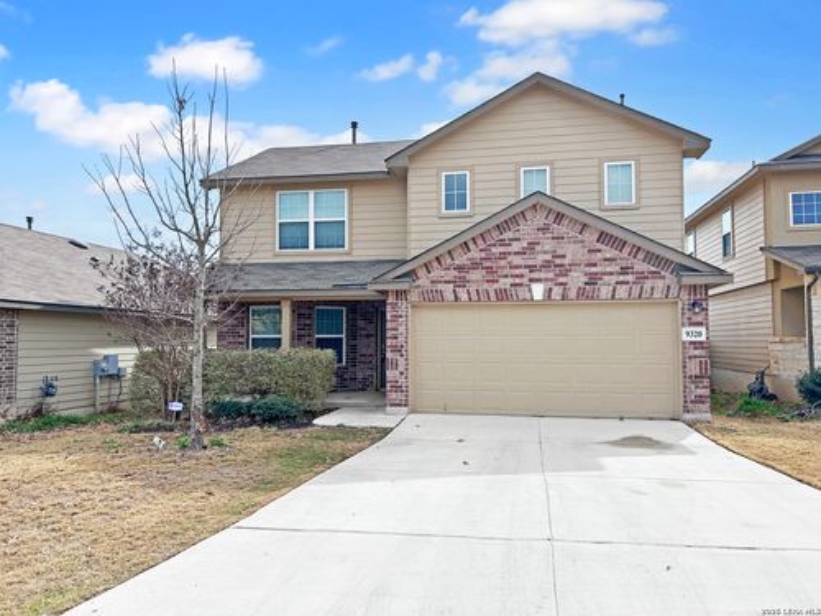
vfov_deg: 53.1
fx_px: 617
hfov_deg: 67.3
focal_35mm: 26
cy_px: 308
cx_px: 410
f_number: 1.5
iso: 50
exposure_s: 1/5882
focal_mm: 5.7
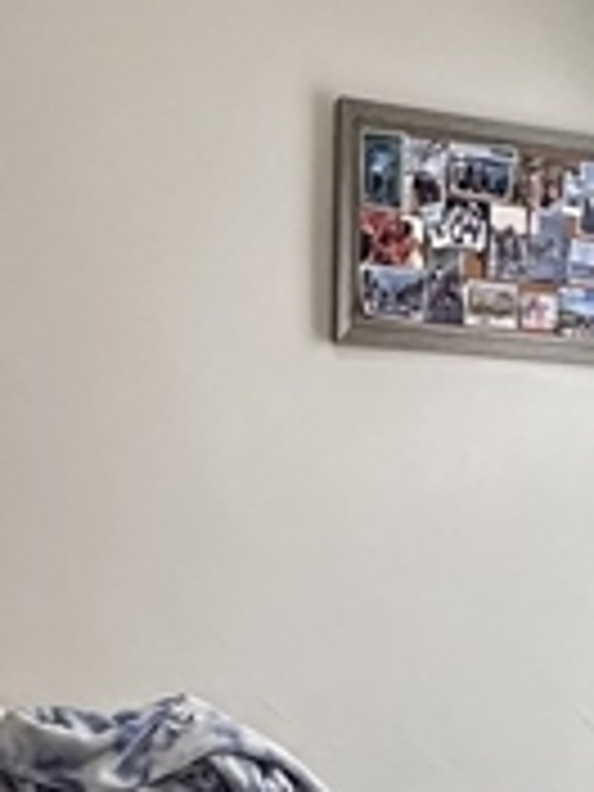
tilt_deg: -1.9
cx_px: 14
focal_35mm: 61
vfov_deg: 30.6
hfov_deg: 23.1
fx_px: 1396
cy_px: 680
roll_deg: +0.0
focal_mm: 2.22
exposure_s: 1/99
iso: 250
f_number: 2.2
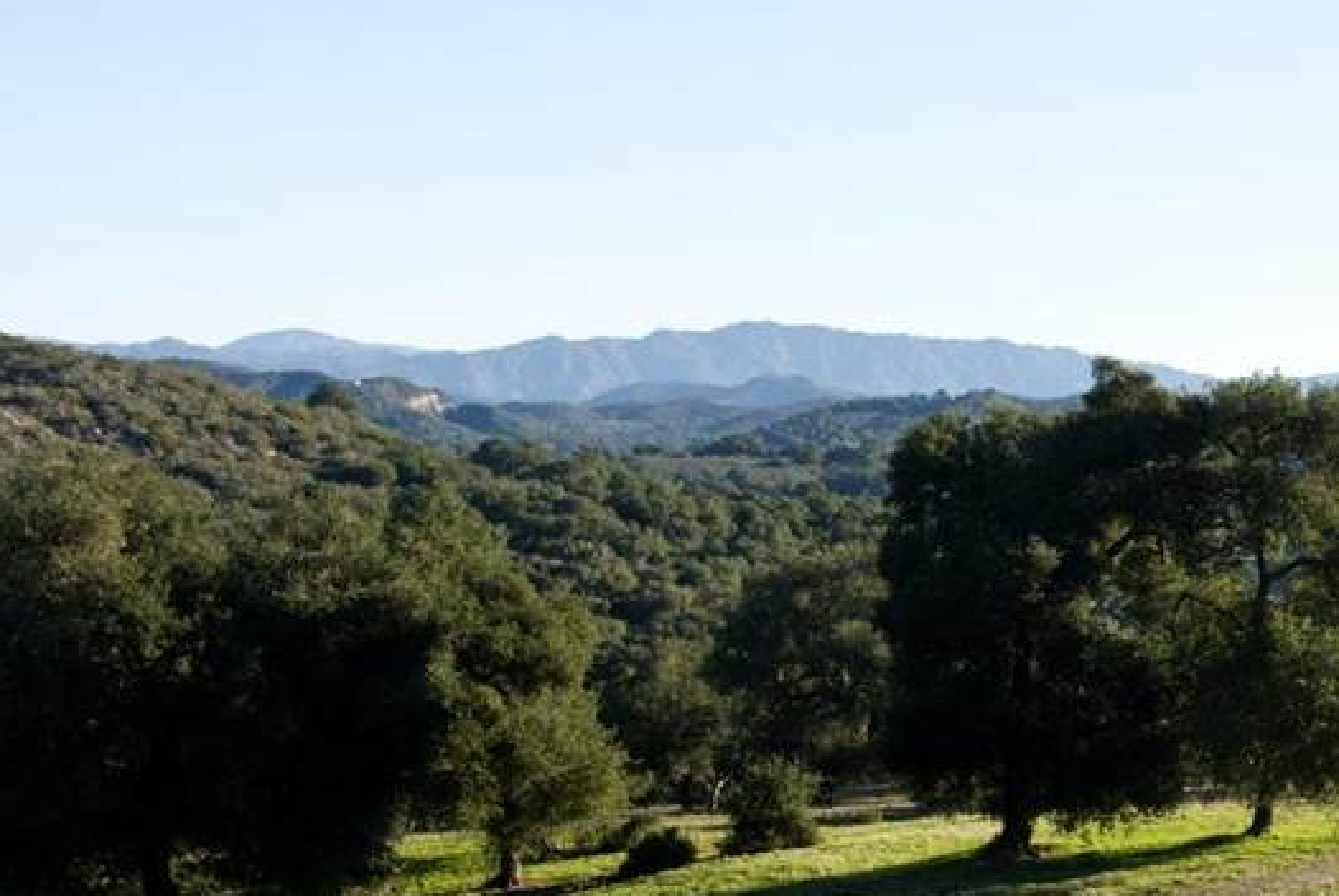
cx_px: 1077
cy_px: 636
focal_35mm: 72
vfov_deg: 18.9
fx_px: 2681
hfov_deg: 27.5
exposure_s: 1/640
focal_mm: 13.6
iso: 100
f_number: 4
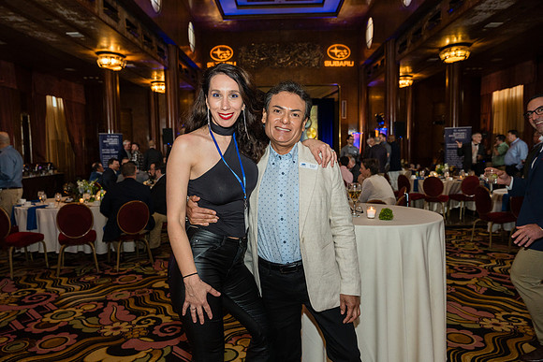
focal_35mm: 28
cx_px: 272
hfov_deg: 65.5
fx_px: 422
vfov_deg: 46.4
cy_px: 181
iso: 1250
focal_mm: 28
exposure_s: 1/160
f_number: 4
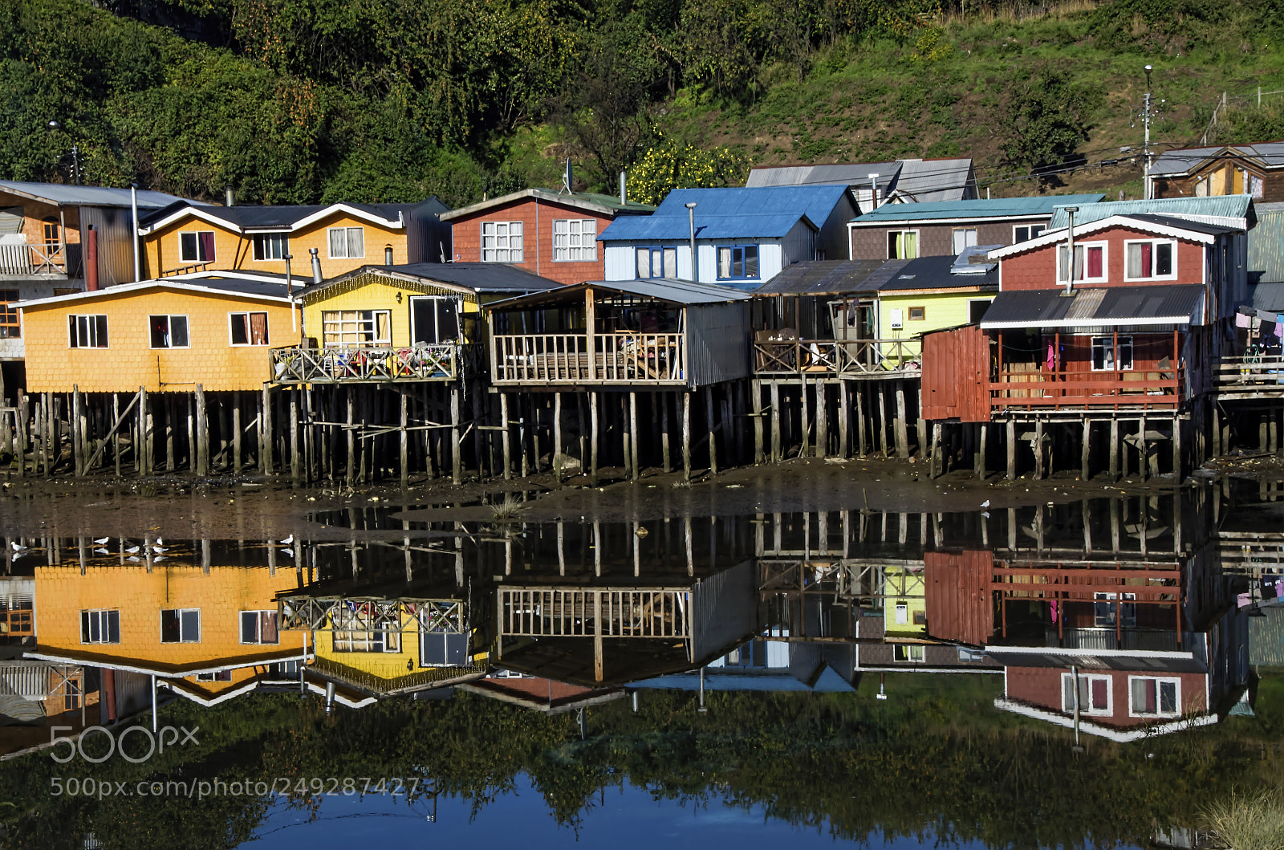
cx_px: 642
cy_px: 425
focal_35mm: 75
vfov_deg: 18.1
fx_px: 2669
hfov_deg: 27.1
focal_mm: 50
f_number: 22
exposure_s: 1/160
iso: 400
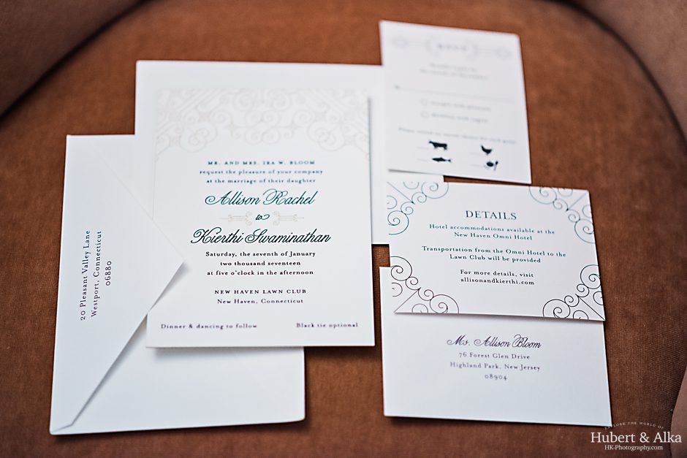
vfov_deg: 16.1
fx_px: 1622
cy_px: 229
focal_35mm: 85
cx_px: 344
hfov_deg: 23.9
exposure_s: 1/80
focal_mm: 85
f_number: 1.8
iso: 2500
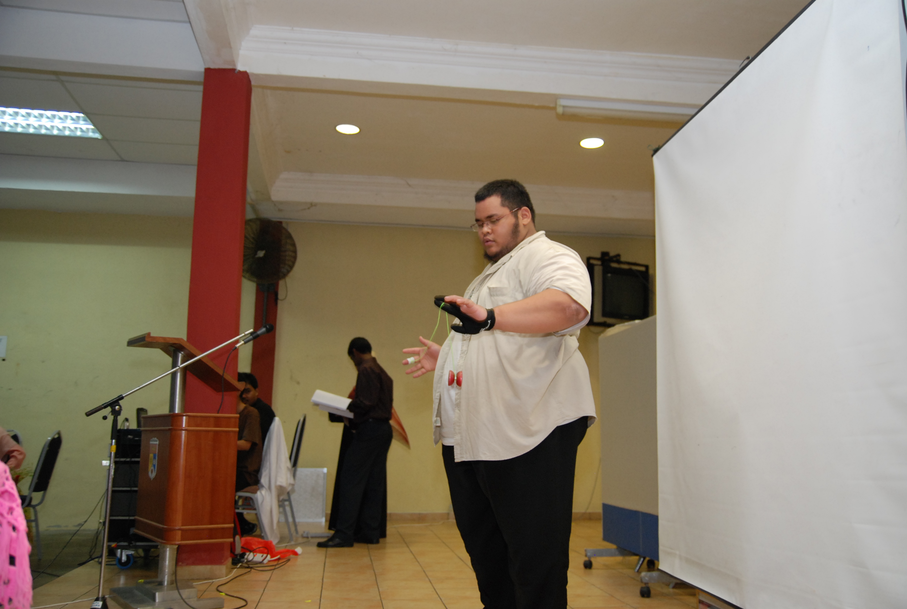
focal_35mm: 33
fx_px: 833
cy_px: 304
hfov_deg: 57.1
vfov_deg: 40.1
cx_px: 454
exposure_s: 1/80
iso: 500
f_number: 2.8
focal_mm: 22
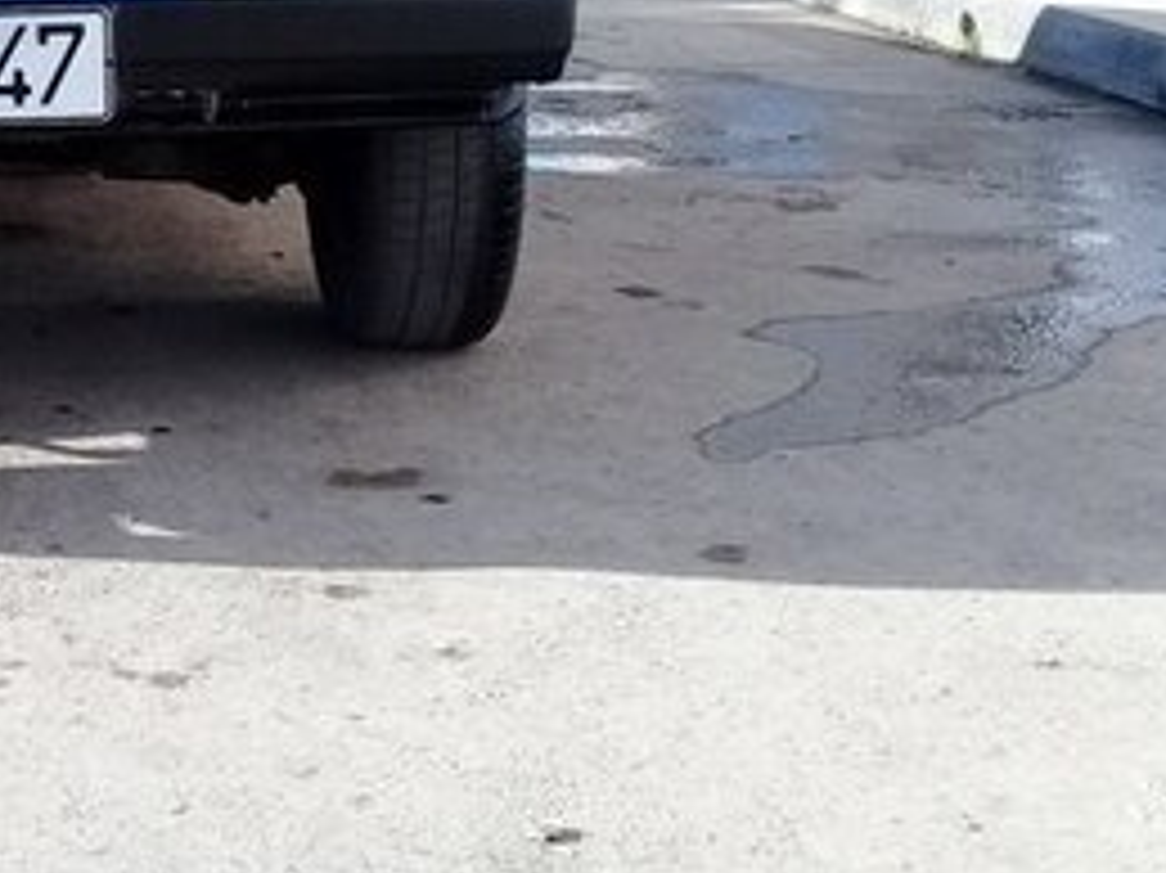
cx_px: -32
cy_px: -124
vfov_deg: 17.9
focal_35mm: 79
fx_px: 2660
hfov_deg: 23.6
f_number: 2.2
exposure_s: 1/524
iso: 50
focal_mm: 3.3
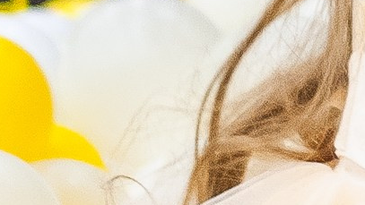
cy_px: -547
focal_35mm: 580
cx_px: 722
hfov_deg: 3.7
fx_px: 5614
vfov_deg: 2.1
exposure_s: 1/125
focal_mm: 50
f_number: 1.8
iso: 250
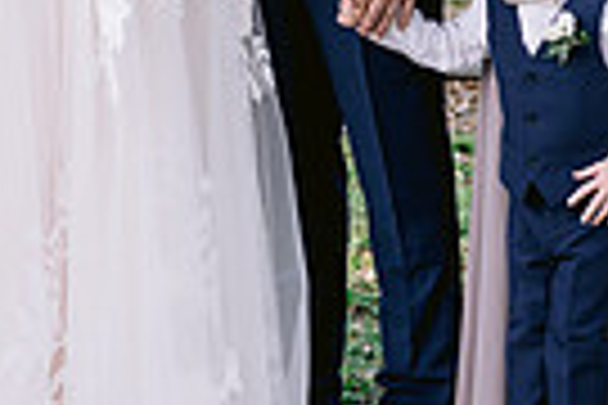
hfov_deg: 8.6
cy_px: -240
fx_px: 4053
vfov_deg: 5.7
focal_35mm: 240
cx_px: 177
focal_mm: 50
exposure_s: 1/400
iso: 400
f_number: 2.8
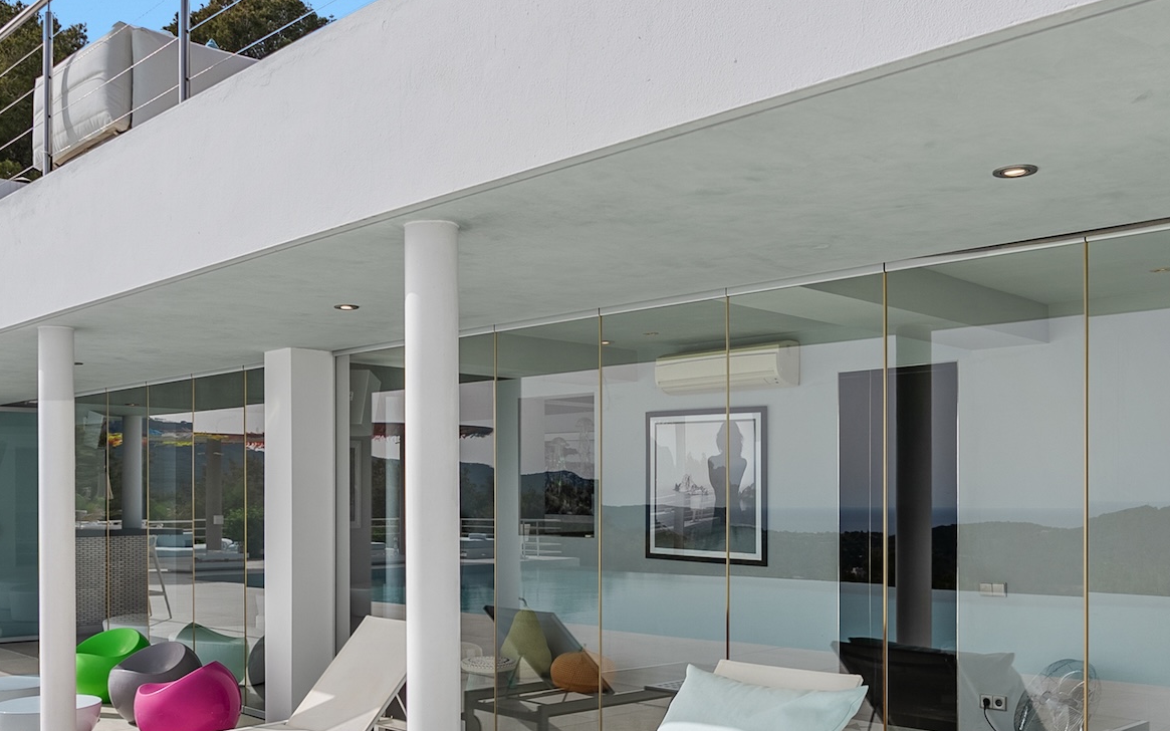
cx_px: 552
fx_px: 1116
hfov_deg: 55.3
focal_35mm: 35
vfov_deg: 35.9
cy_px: 487
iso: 125
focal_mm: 16
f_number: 5
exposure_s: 1/320
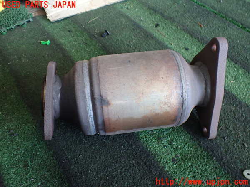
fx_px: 217
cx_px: 125
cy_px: 94
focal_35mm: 30
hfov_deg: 60.0
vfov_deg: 46.8
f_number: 2.3
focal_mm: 5.4
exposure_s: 1/125
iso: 500
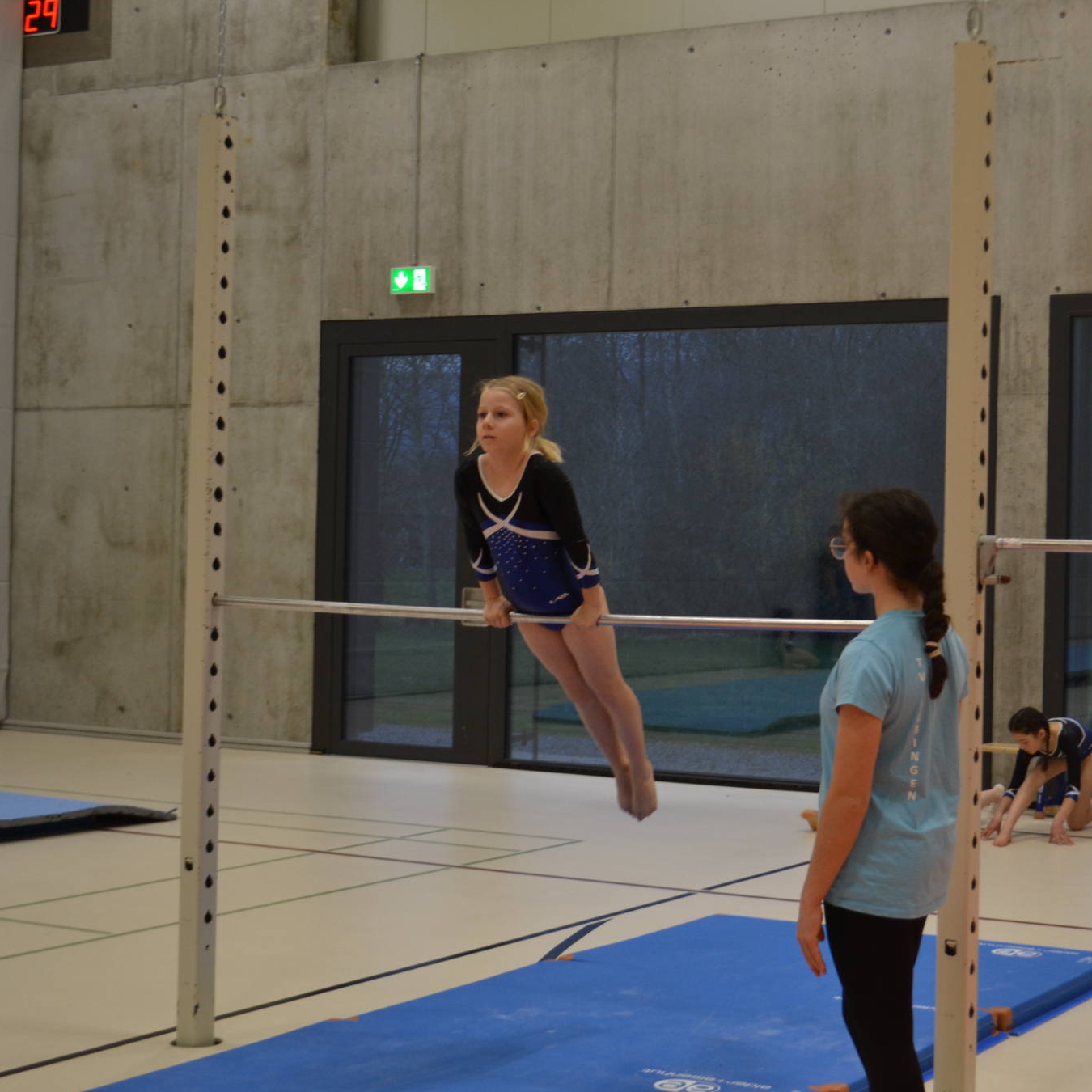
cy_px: 543
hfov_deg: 29.1
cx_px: 805
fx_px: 2070
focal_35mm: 58
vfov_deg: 29.6
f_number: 4.5
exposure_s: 1/60
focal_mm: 30
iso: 400
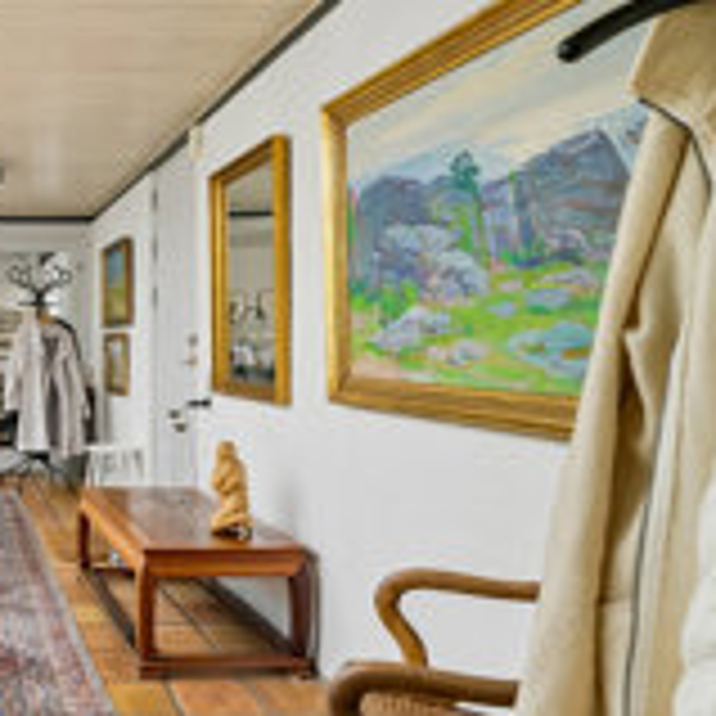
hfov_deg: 42.5
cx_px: -32
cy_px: 349
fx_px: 749
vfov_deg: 51.1
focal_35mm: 32
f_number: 5.6
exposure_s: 1/500
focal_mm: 15
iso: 800
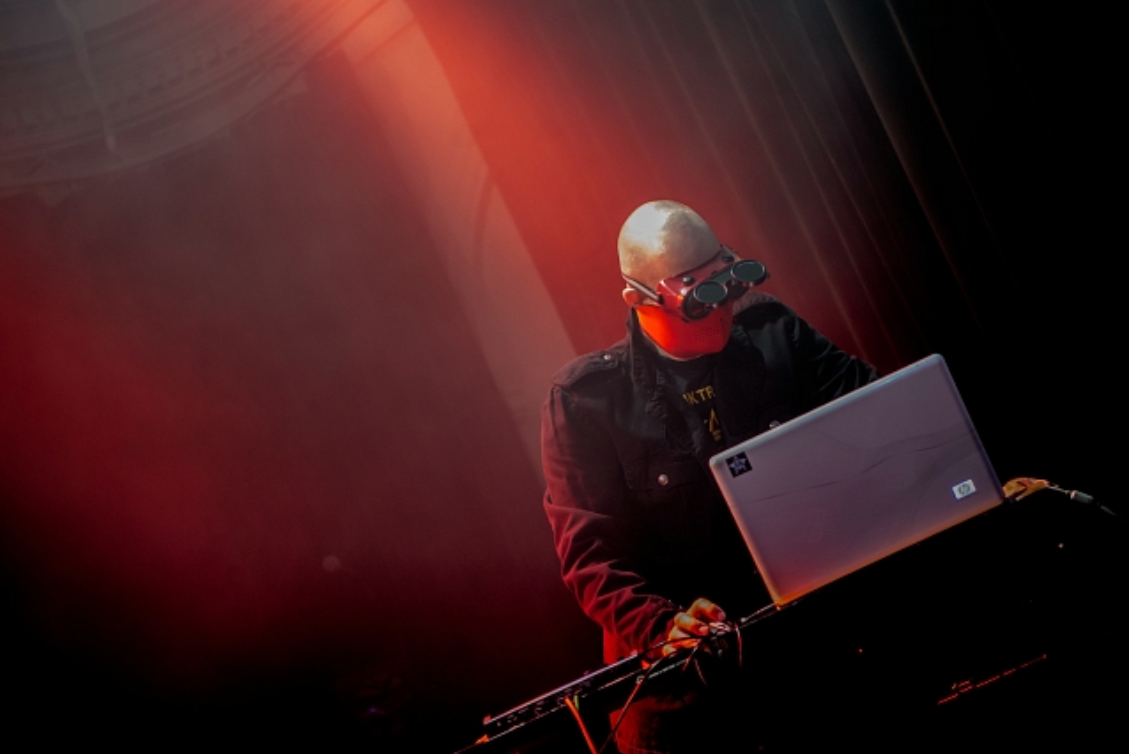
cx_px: 575
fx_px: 2479
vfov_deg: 17.3
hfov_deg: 25.7
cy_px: 385
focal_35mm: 79
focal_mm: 70
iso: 4000
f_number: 2.8
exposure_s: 1/60
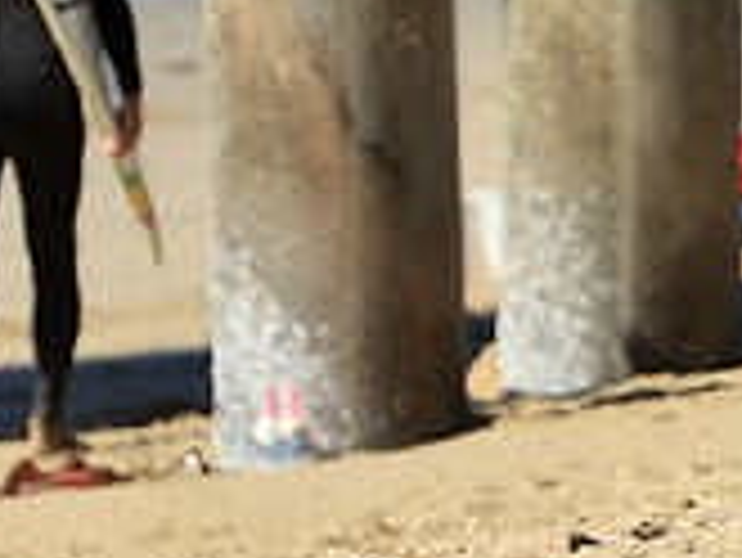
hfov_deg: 1.1
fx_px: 39791
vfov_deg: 0.8
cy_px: -16
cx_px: -526
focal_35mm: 1855
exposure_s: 1/800
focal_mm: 550
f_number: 10
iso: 320
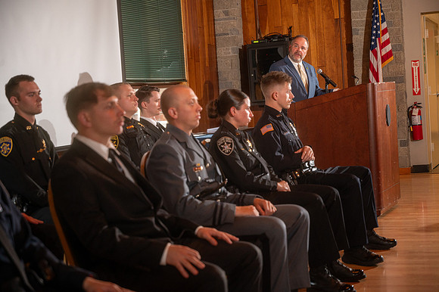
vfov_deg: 19.4
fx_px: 853
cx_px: 220
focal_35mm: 70
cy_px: 146
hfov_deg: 28.9
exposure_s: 1/200
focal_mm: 70
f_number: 4
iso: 1000
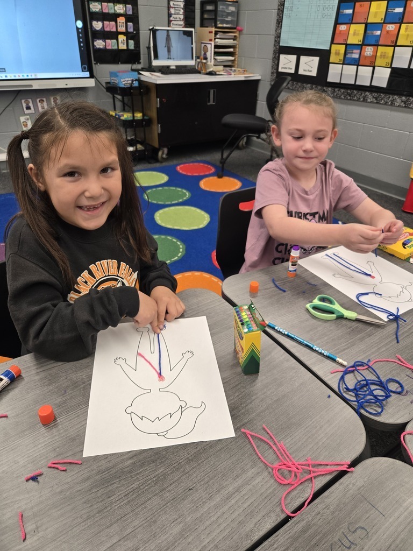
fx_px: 366
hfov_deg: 58.9
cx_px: 206
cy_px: 276
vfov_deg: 73.9
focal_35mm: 23
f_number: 1.8
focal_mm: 5.4
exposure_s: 1/120
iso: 160
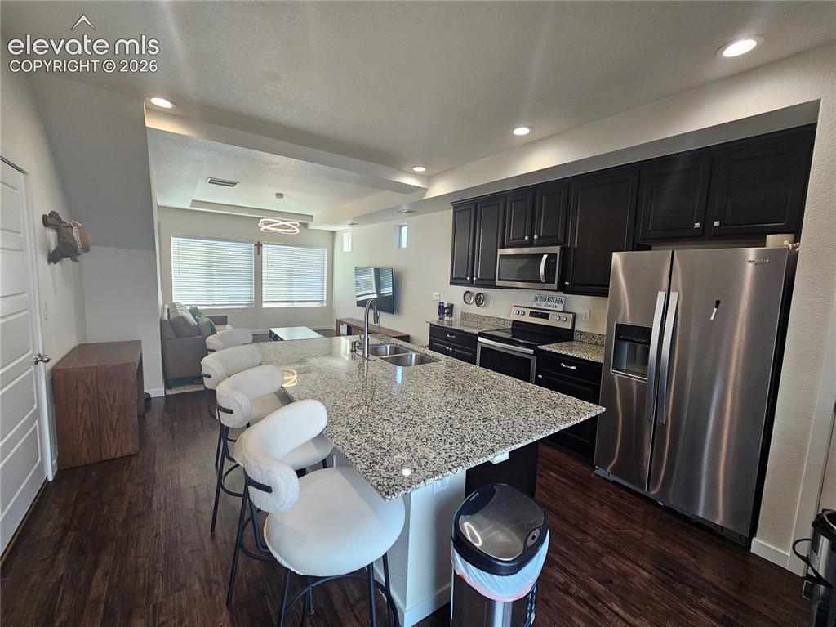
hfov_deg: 106.2
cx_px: 418
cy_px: 314
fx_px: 314
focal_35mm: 13
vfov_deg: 89.9
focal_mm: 2.2
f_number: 2.2
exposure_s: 1/60
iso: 100
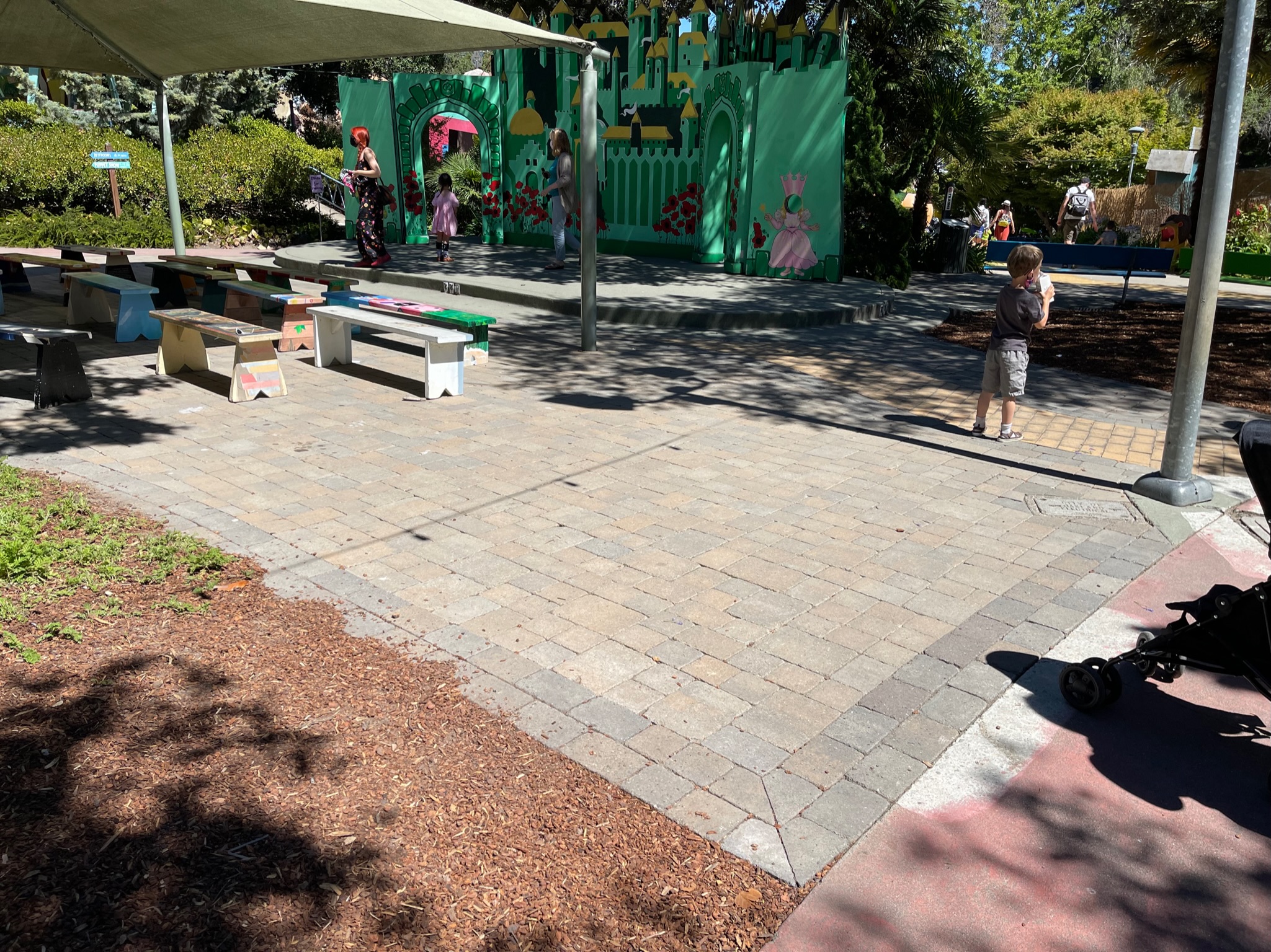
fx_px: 954
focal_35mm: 26
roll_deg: -0.1
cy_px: 476
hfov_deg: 67.3
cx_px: 636
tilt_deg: -19.3
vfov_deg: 53.0
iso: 32
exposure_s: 1/3344
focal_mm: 5.1
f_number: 1.6
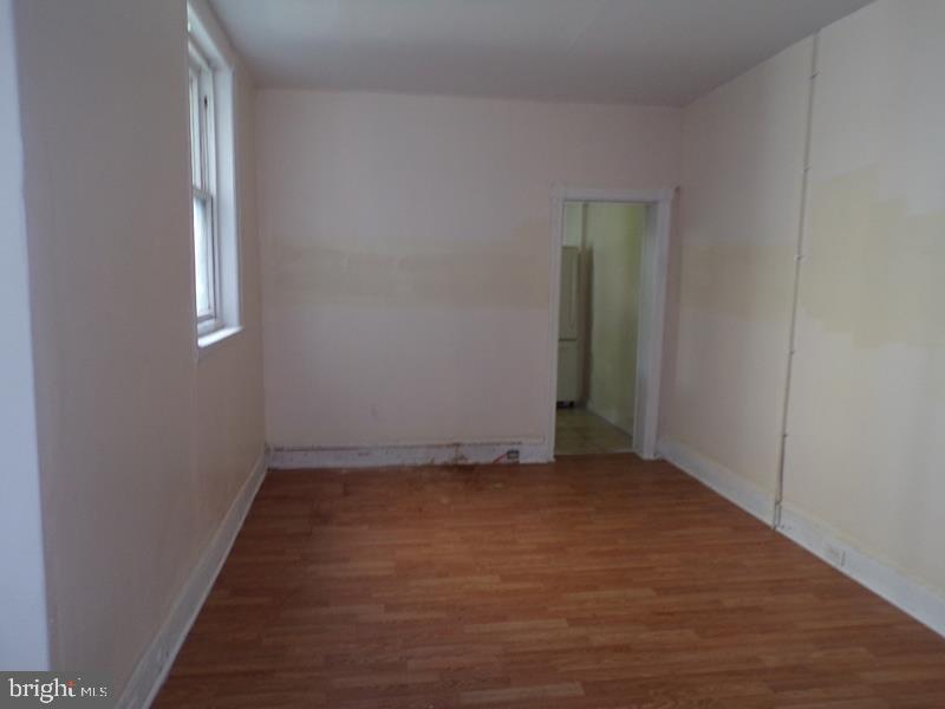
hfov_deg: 71.6
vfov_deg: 56.8
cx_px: 472
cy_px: 354
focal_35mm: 24
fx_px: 655
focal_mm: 4.3
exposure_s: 1/34
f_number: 3
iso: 200
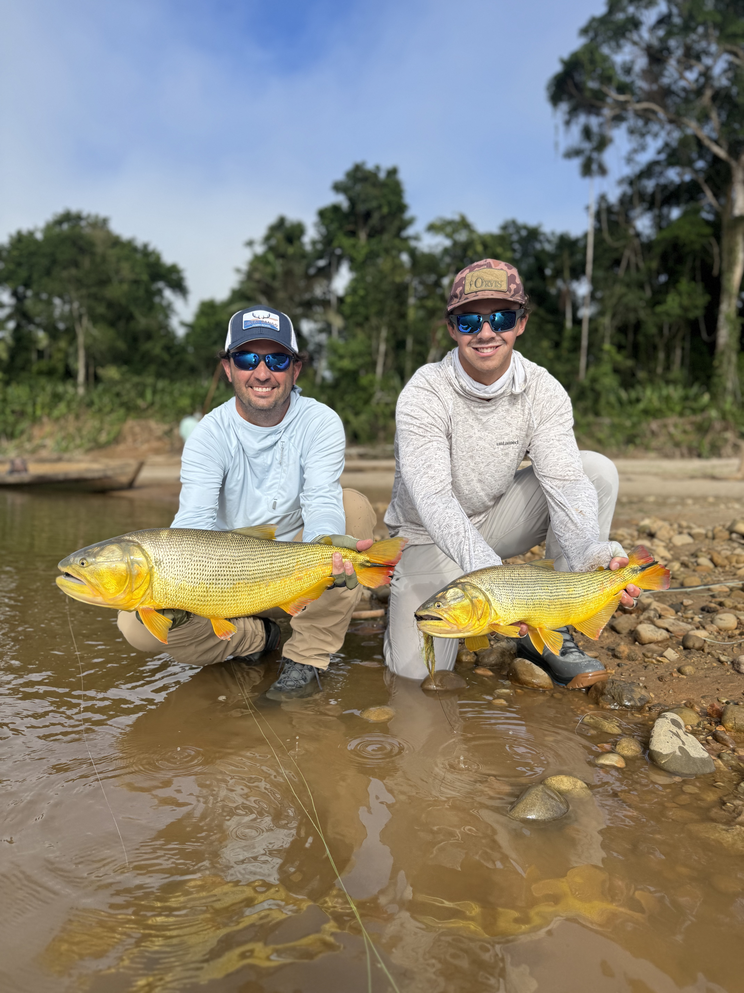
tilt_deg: -1.5
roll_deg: -0.1
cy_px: 496
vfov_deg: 71.6
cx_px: 372
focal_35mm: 24
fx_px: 688
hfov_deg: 56.8
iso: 80
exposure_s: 1/4608
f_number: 1.78
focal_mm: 6.76
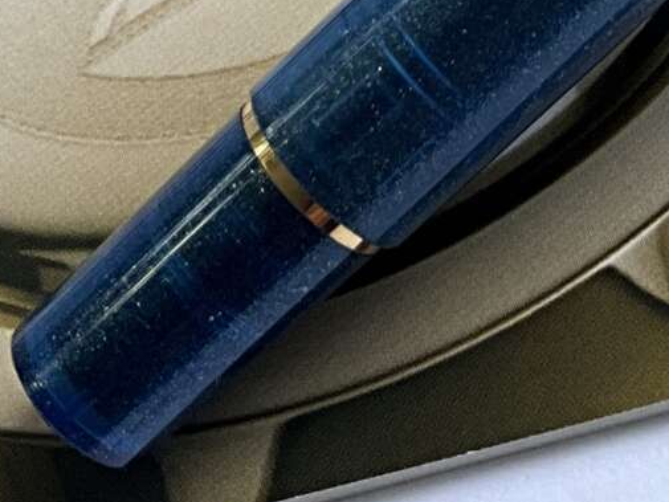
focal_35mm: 147
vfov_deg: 9.2
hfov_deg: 12.7
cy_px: -623
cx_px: 1008
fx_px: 2842
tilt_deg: -57.5
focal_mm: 3
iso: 64
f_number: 1.8
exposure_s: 1/122
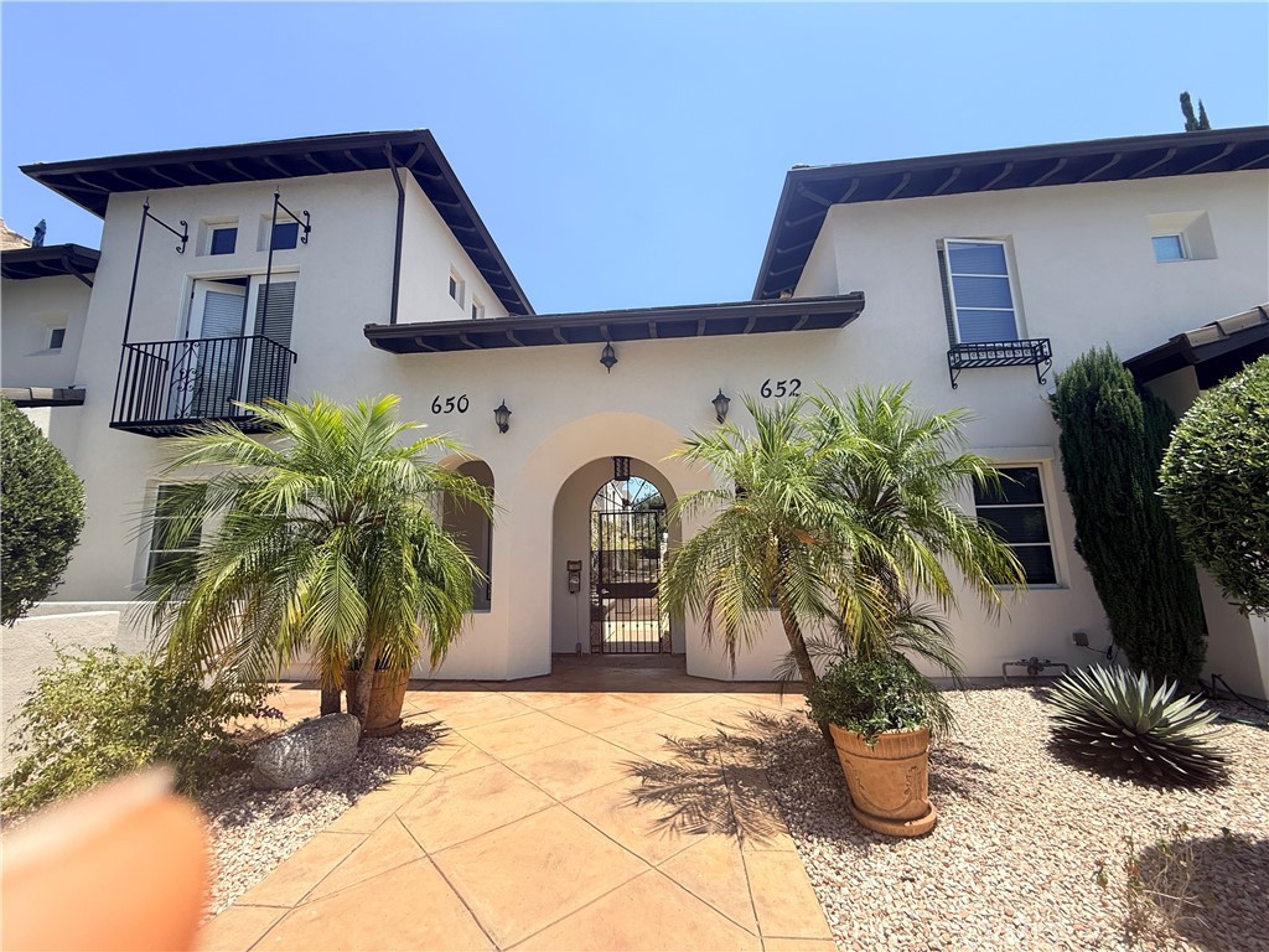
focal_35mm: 14
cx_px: 634
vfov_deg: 85.7
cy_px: 476
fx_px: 513
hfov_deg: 102.1
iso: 50
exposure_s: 1/1167
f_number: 2.2
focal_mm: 2.22
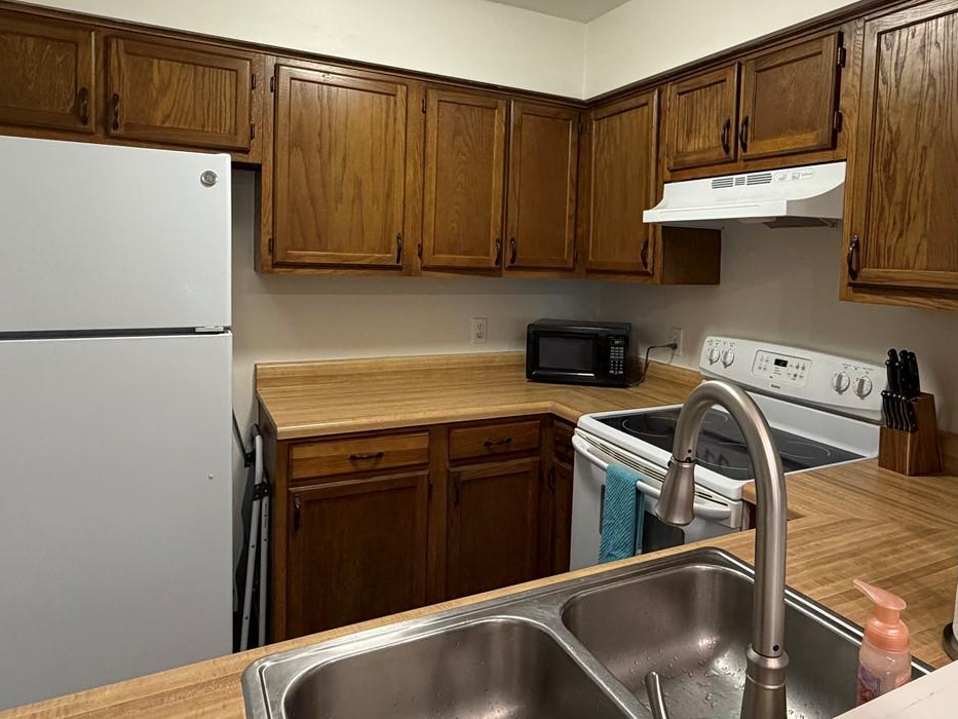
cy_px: 297
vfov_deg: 56.5
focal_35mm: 24
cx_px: 549
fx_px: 664
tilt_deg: -4.1
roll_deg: -2.2
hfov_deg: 71.2
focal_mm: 2.22
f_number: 2.2
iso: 320
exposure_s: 1/60
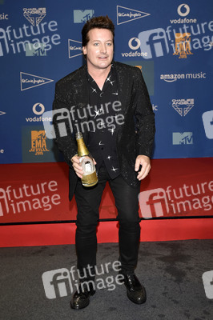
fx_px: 427
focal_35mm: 48
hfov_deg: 28.0
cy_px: 160
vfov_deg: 41.1
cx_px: 106
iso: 1600
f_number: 6.3
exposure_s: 1/200
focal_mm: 48
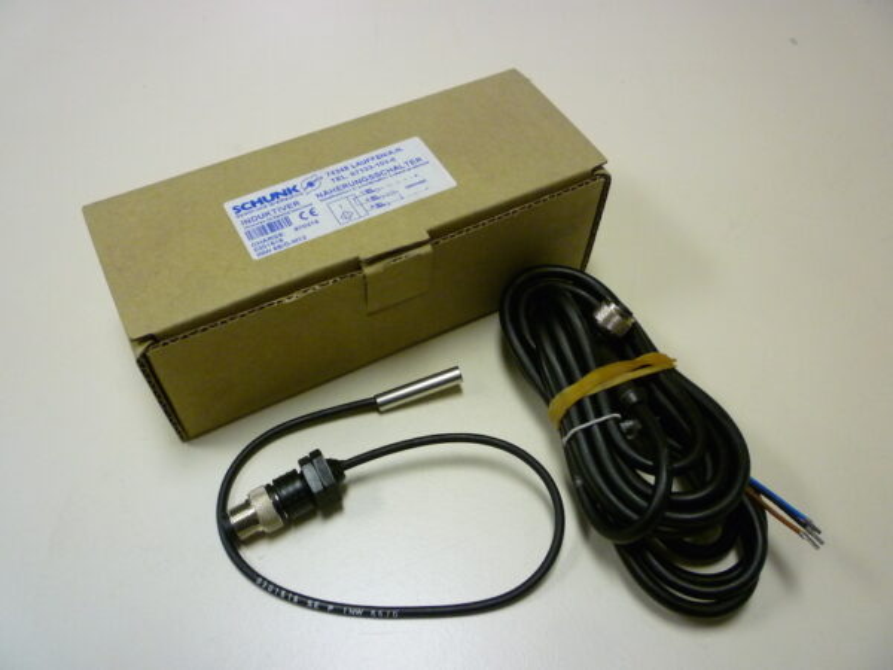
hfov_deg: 61.7
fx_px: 748
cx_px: 446
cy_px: 335
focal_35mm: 29
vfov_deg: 48.2
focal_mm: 5.2
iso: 400
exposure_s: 1/30
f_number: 3.3
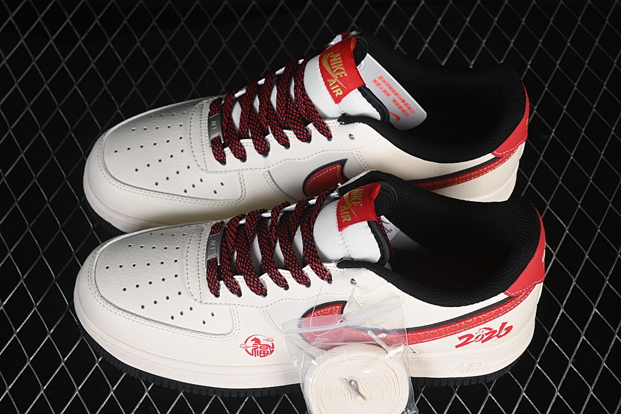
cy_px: 207
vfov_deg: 18.2
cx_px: 310
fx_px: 1294
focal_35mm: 75
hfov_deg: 27.0
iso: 160
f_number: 7.1
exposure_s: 1/80
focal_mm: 50
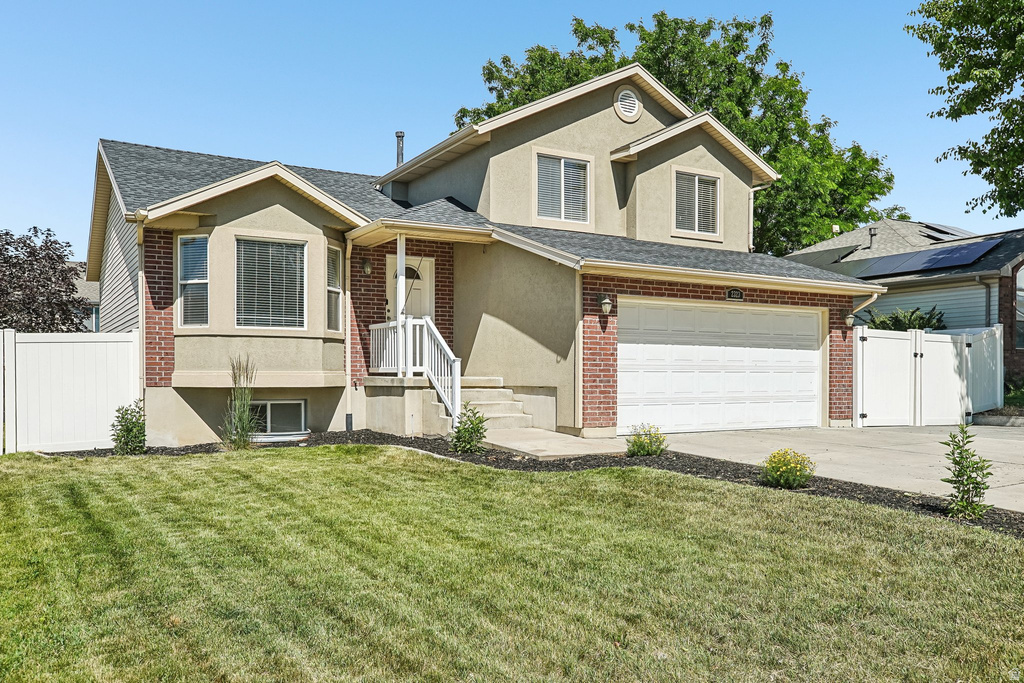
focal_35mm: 29
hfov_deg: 63.7
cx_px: 512
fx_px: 825
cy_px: 342
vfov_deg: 45.0
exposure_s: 1/320
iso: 100
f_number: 8
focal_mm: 29
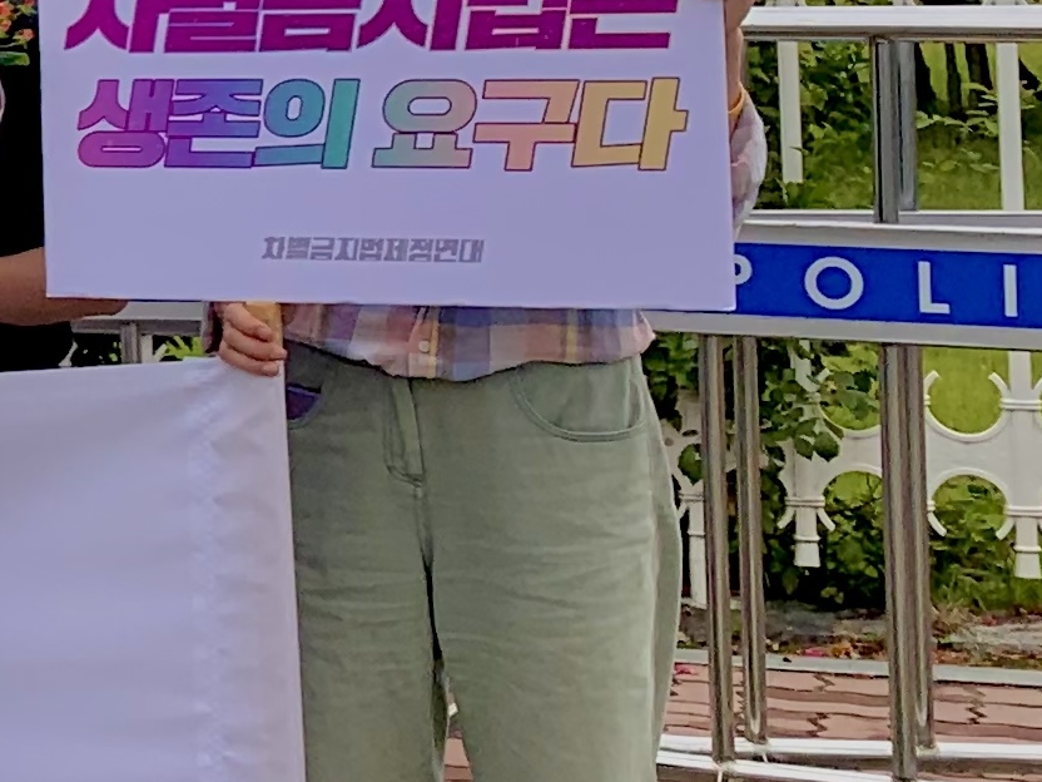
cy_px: -142
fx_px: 3793
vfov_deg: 11.5
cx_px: -1378
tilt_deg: +1.8
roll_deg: +2.0
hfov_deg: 12.6
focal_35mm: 126
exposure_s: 1/1100
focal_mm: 4.25
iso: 25
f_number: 1.8
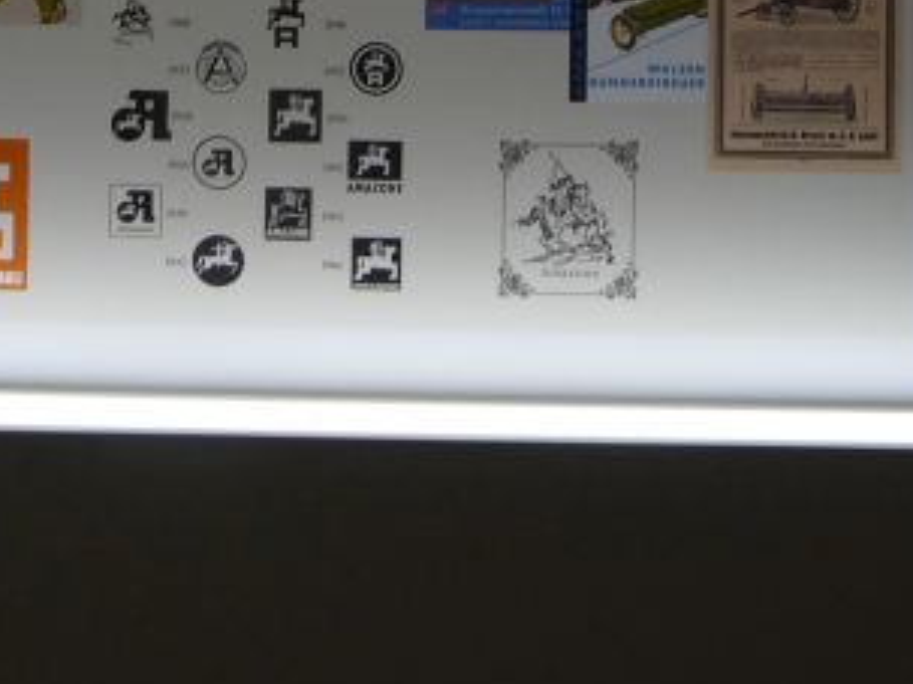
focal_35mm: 74
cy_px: 18
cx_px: 322
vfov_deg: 19.4
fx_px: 1951
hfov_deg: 26.2
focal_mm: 4.7
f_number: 3.3
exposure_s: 1/40
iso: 100
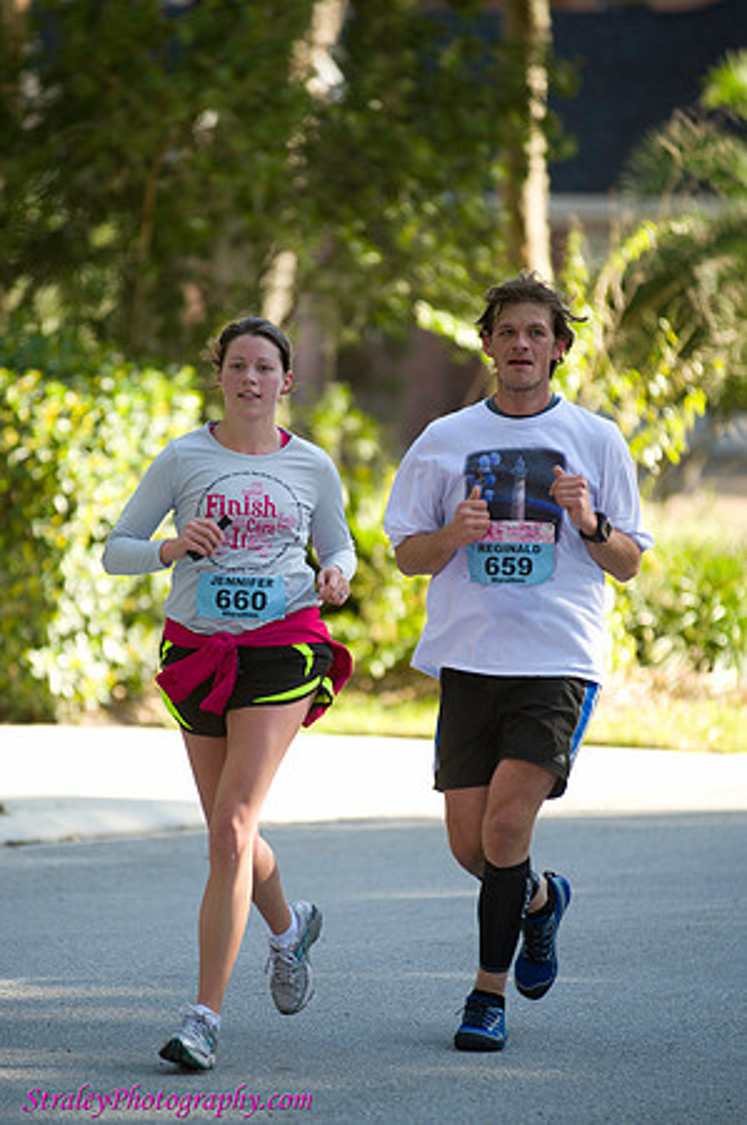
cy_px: 562
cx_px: 374
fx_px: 6239
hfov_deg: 6.9
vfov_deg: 10.3
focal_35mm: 200
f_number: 2.8
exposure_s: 1/350
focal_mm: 200
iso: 200
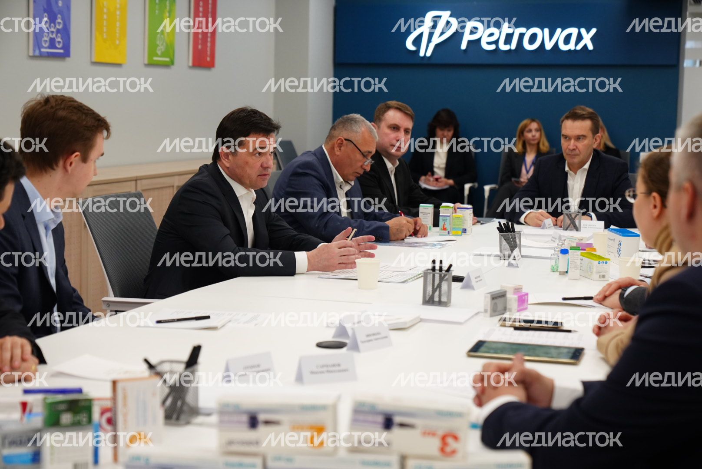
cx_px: 351
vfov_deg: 20.3
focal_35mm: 67
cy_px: 234
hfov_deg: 30.1
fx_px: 1307
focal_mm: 67
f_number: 4
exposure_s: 1/500
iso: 2000
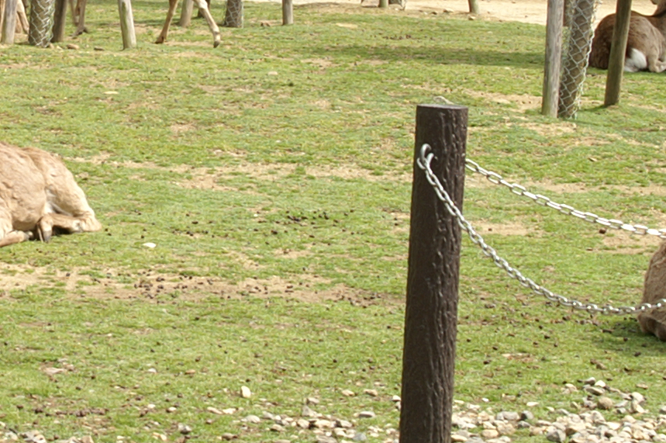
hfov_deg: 11.1
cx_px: -53
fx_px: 3396
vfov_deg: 7.4
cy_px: 27
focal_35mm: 184
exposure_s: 1/125
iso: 100
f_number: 11
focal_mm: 35
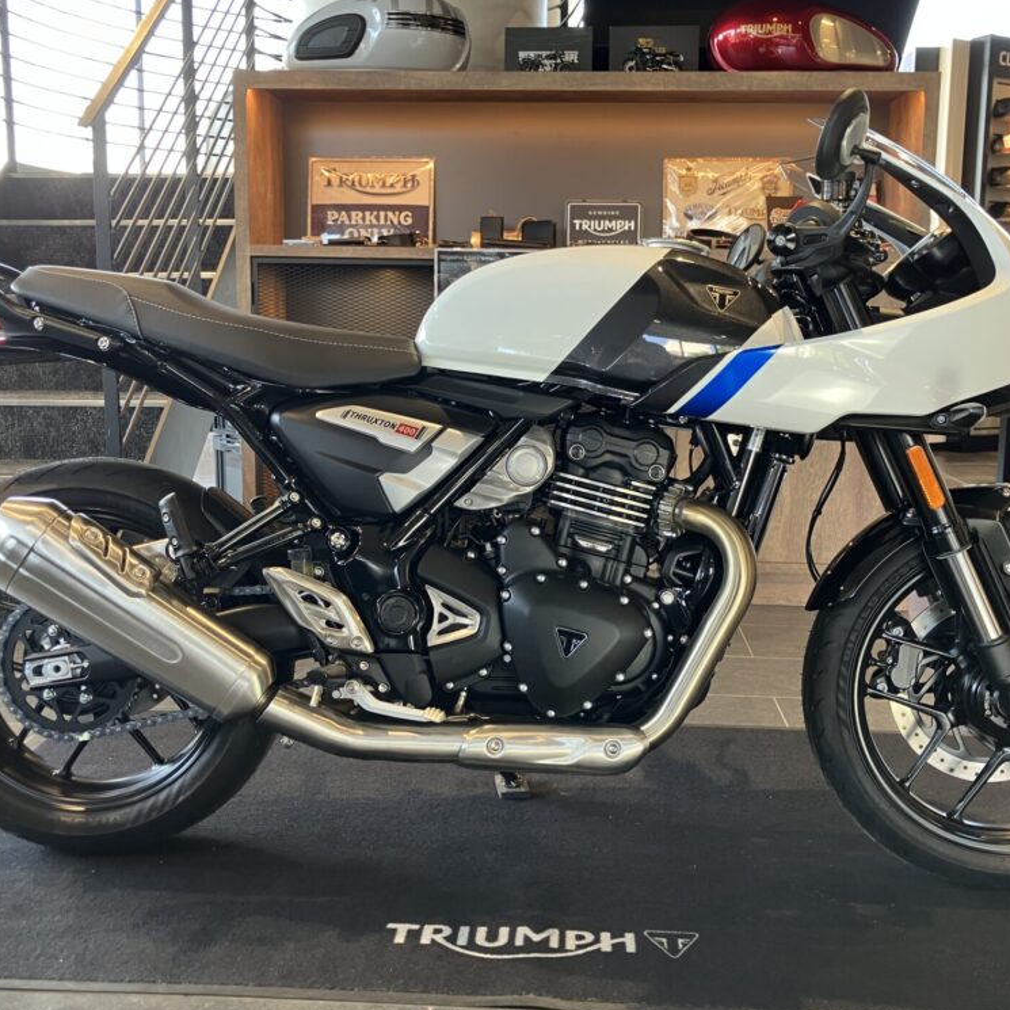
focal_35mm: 34
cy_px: 496
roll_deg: -2.4
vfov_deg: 48.4
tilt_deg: -7.6
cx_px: 537
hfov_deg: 48.4
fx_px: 1122
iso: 64
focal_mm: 3.99
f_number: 1.8
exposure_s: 1/50
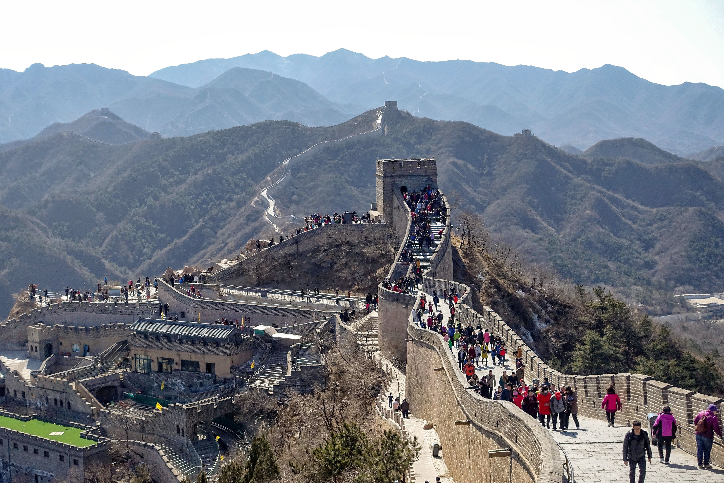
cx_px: 362
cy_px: 242
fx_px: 1026
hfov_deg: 38.9
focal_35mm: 51
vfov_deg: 26.5
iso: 500
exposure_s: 1/320
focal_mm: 18.7
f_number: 4
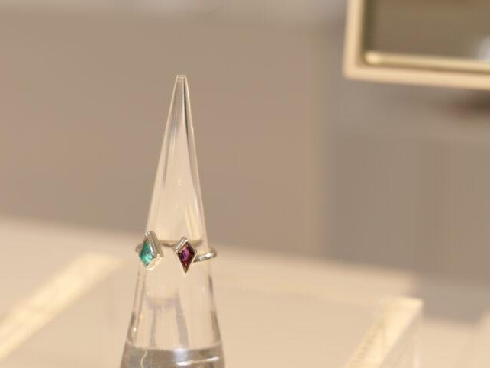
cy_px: 256
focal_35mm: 92
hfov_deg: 21.2
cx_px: 179
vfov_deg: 16.0
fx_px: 1303
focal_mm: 60
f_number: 5.6
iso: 500
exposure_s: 1/160
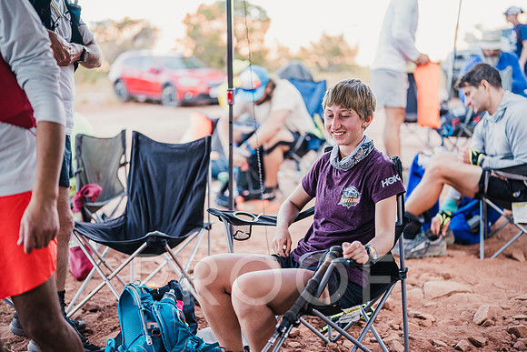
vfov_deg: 27.0
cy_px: 176
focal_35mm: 50
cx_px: 264
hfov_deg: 39.6
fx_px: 732
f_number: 1.4
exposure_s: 1/160
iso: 100
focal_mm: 50
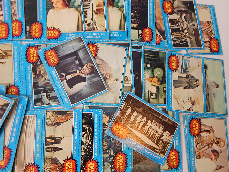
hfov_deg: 58.4
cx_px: 114
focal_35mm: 31
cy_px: 86
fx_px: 205
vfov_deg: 45.4
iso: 160
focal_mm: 5.6
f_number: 3.2
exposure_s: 1/30
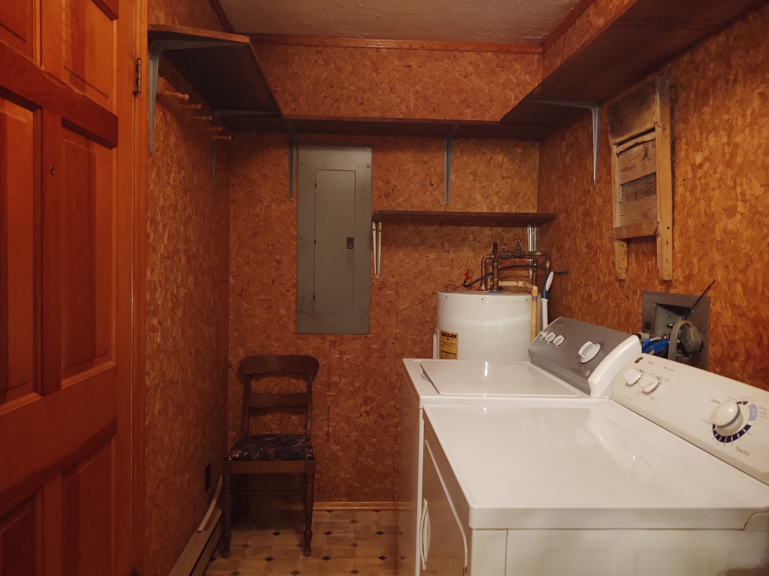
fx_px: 600
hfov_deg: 65.3
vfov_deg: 51.4
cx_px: 384
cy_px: 288
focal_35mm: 27
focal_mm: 4.75
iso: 613
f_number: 1.7
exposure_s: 1/33
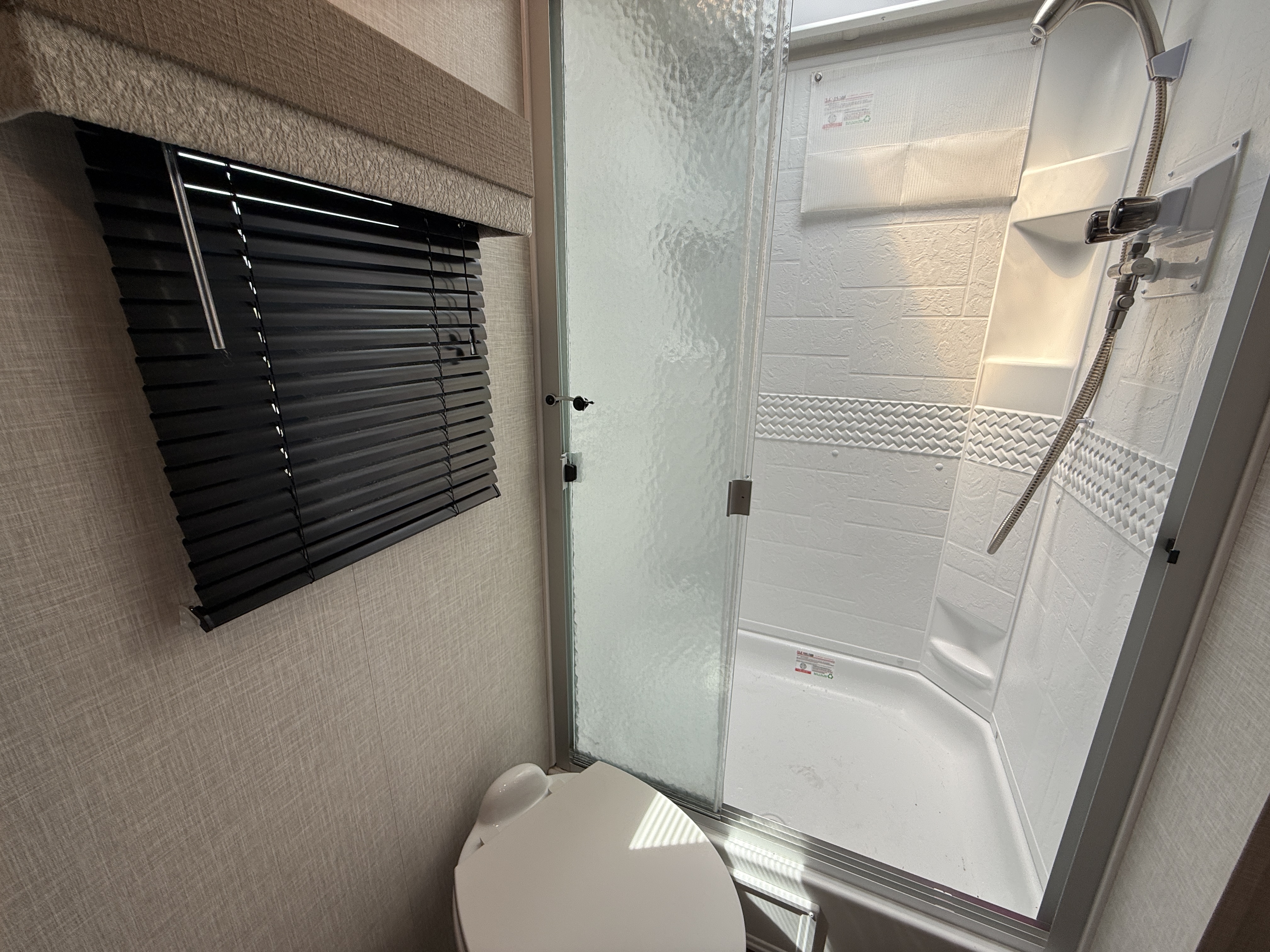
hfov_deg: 102.1
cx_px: 635
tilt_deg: -18.0
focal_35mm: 14
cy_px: 476
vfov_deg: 85.7
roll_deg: +1.1
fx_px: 514
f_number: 2.2
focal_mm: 2.22
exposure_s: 1/142
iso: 50
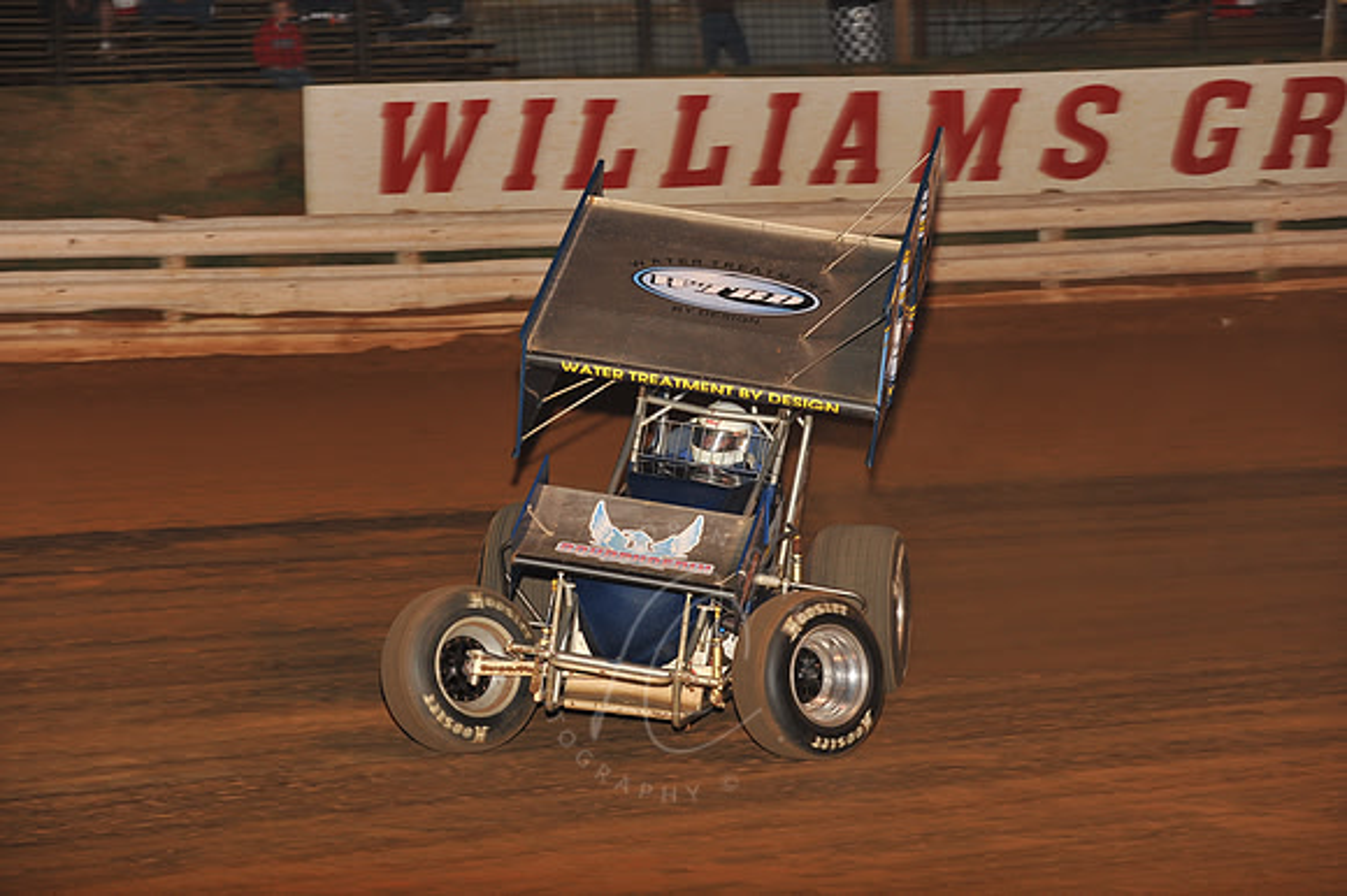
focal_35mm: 125
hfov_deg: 16.4
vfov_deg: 11.0
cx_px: 674
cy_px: 448
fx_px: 4674
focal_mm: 125
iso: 1000
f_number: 6.3
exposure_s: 1/320
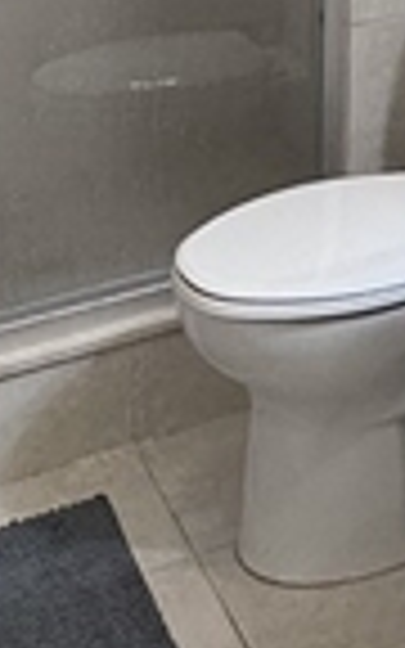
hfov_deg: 15.6
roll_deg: -0.2
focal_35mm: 79
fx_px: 1395
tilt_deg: +0.6
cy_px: -418
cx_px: 544
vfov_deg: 20.7
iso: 320
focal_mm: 2.22
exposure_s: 1/120
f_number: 2.2
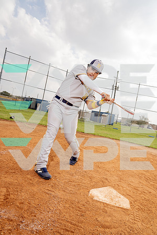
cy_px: 118
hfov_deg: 53.1
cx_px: 78
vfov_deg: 73.7
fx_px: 157
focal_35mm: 24
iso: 100
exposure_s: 1/250
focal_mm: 24
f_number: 5.6
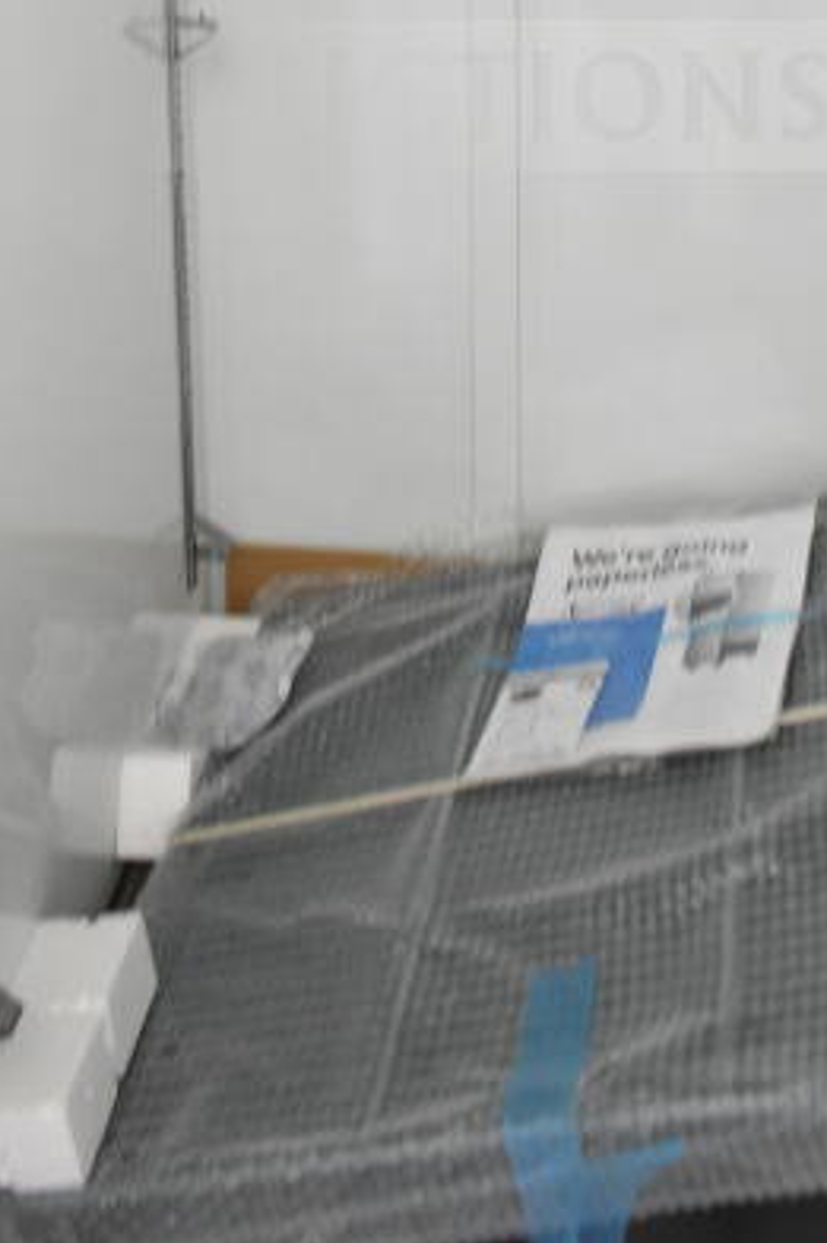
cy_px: -82
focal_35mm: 63
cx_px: 507
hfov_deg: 21.5
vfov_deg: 29.2
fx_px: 2173
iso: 1600
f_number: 3.5
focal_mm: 18
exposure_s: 1/50
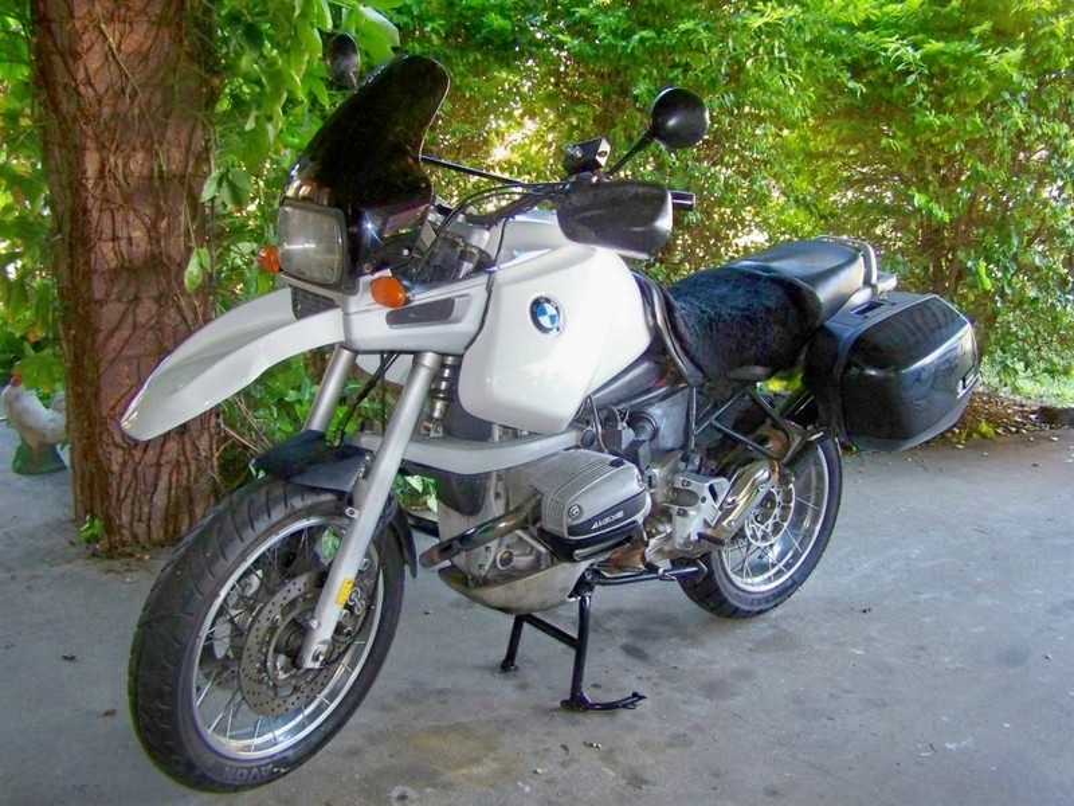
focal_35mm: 38
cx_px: 537
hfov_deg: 49.0
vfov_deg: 37.7
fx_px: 1179
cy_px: 403
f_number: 2.8
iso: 200
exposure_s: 1/40
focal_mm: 6.3
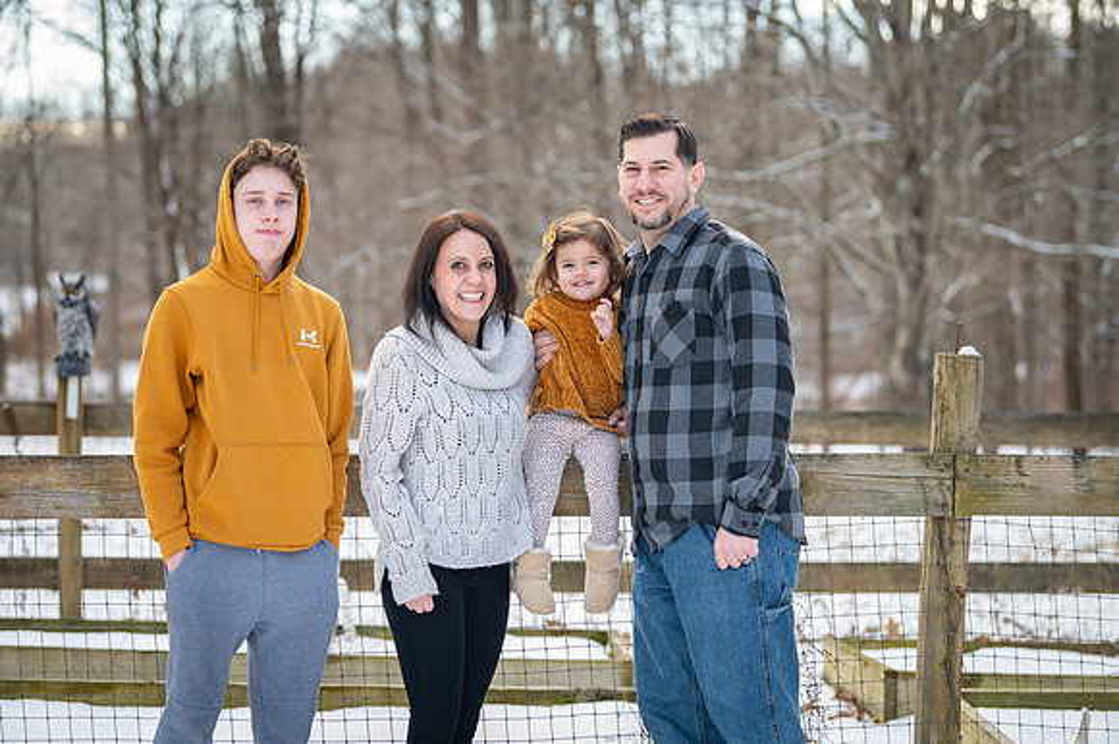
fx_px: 2951
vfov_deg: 14.4
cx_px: 560
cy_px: 372
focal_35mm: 95
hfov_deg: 21.5
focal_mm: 95
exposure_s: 1/500
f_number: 3.5
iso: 320
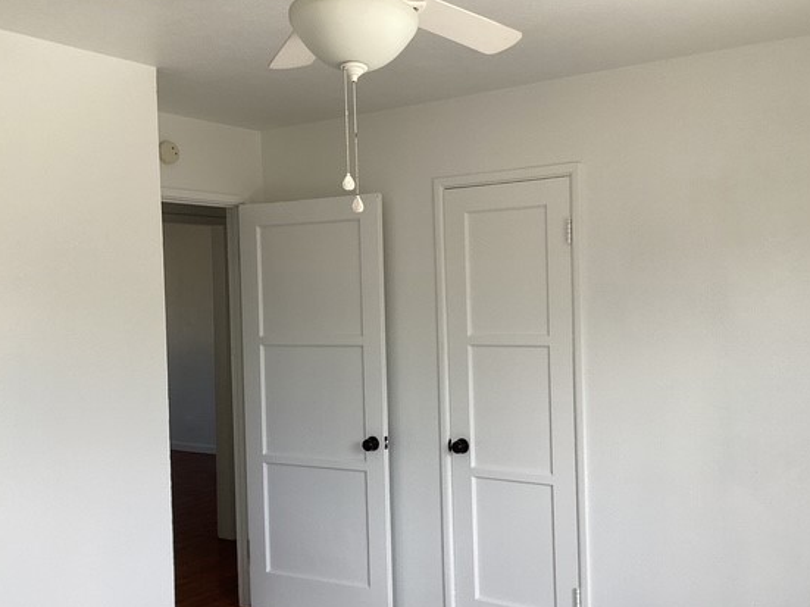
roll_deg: +1.1
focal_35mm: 36
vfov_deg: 39.6
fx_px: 842
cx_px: 454
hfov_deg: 51.2
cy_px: 319
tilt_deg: -0.4
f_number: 2.4
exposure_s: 1/120
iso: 32
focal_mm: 3.3
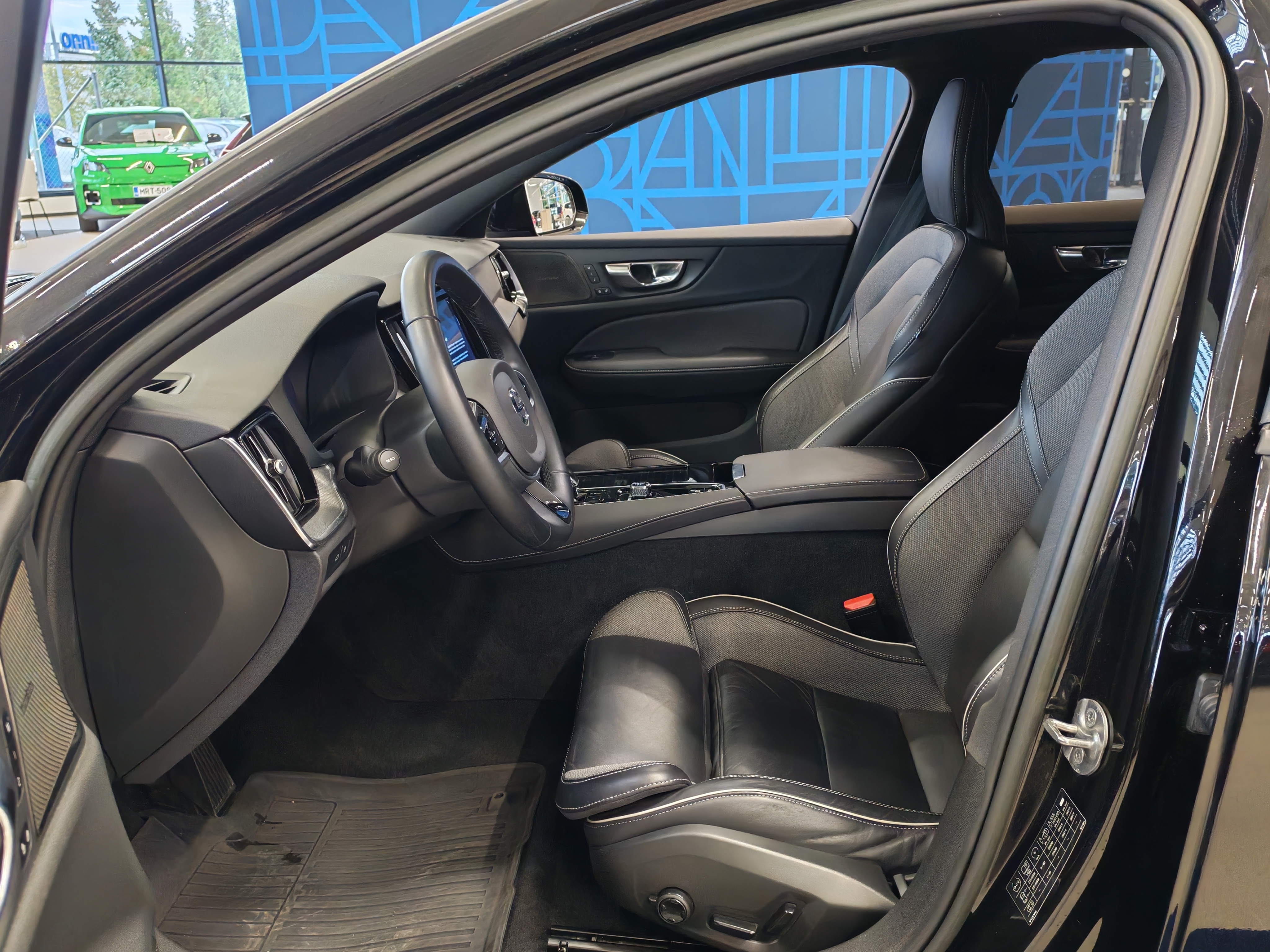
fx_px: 1174
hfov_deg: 56.8
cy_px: 476
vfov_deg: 44.2
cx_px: 635
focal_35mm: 32
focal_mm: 6.12
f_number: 1.9
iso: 1000
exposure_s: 1/100
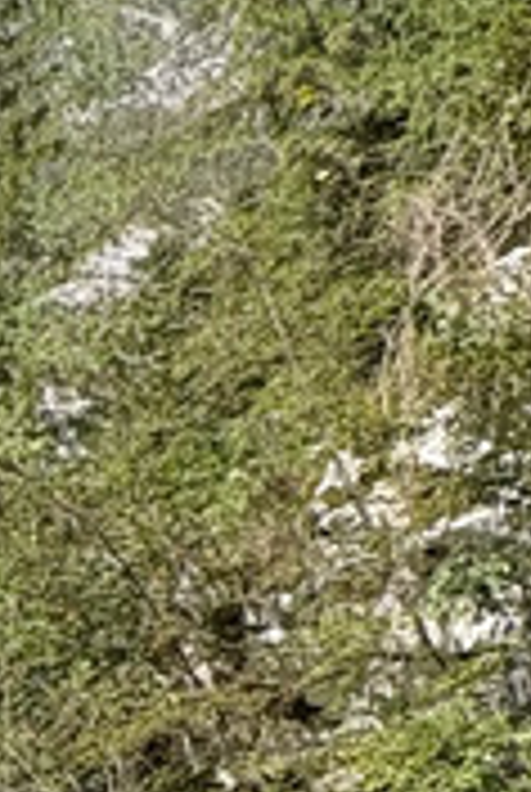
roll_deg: -1.4
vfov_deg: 19.4
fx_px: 2182
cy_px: 954
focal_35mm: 99
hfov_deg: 11.3
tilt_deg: +4.1
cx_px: -788
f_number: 2.2
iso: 64
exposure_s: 1/1078
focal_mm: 2.22
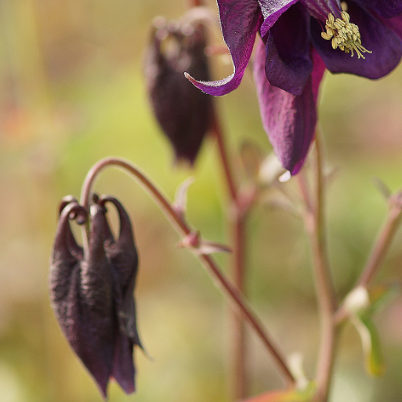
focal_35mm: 298
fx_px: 3915
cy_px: 95
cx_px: 310
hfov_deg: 5.9
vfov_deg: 5.9
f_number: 3.5
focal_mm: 100
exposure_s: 1/160
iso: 100
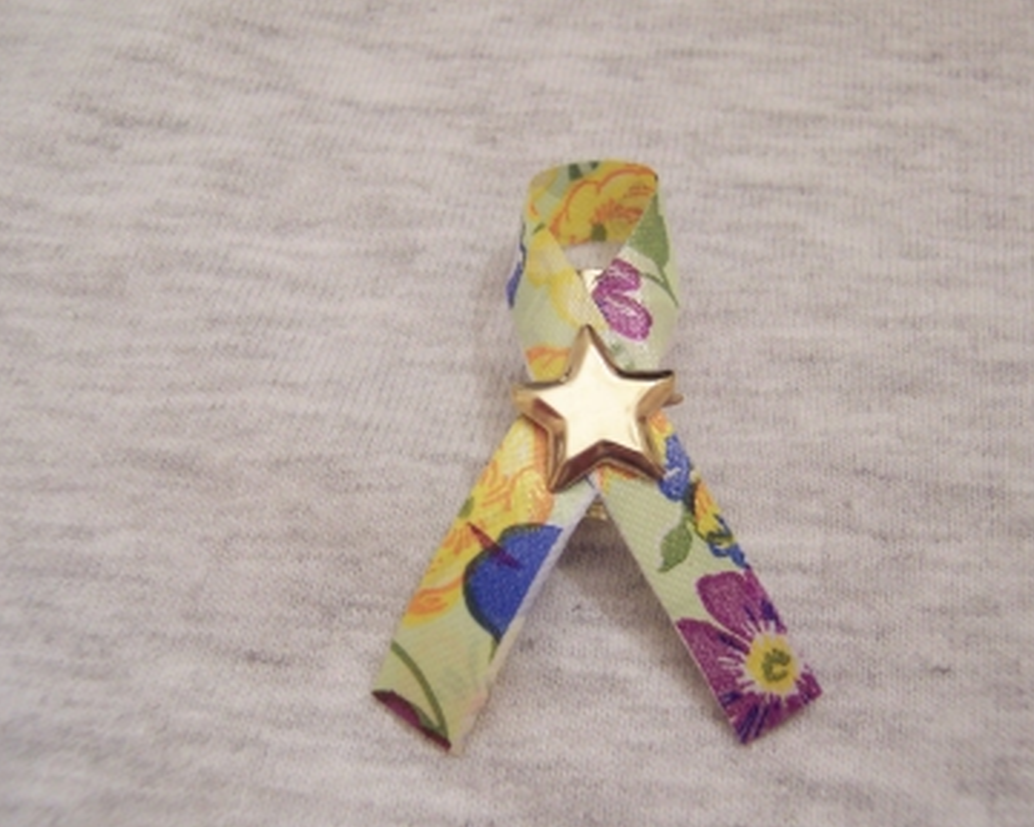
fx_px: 1193
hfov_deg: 46.8
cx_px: 569
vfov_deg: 38.2
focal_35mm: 39
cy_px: 416
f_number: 2.8
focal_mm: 5.6
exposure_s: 1/20
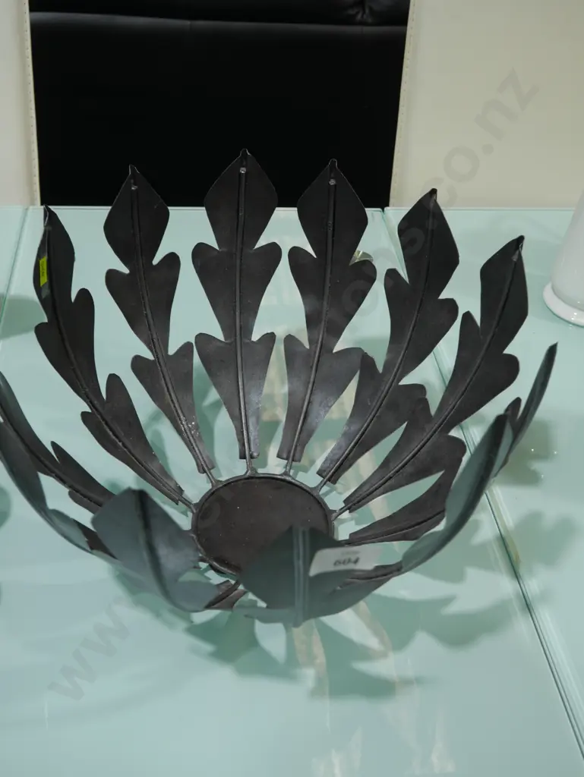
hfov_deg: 36.0
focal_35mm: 40
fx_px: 899
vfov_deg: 46.8
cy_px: 388
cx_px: 292
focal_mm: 20
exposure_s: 1/60
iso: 200
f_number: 4.4
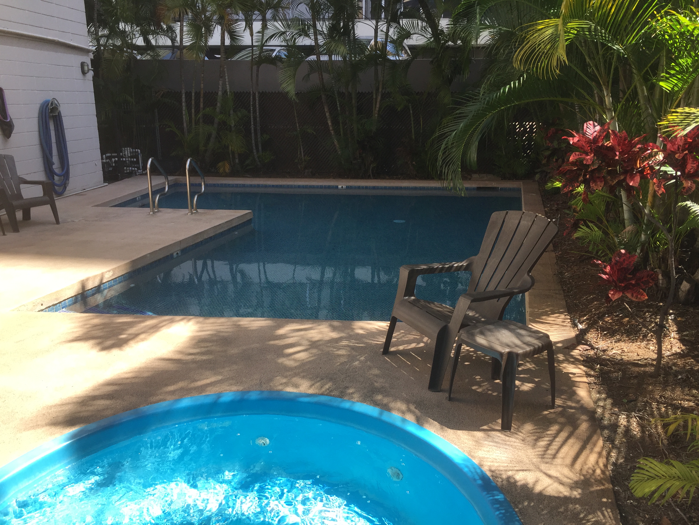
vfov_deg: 48.2
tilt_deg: -15.6
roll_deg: -1.0
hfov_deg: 61.7
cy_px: 262
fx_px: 586
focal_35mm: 29
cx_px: 350
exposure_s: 1/557
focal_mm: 4.15
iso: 32
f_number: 2.2
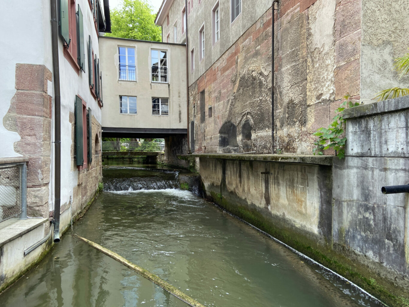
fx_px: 307
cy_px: 154
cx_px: 204
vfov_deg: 53.1
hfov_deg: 67.3
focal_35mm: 26
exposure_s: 1/251
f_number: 1.8
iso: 32
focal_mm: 4.2
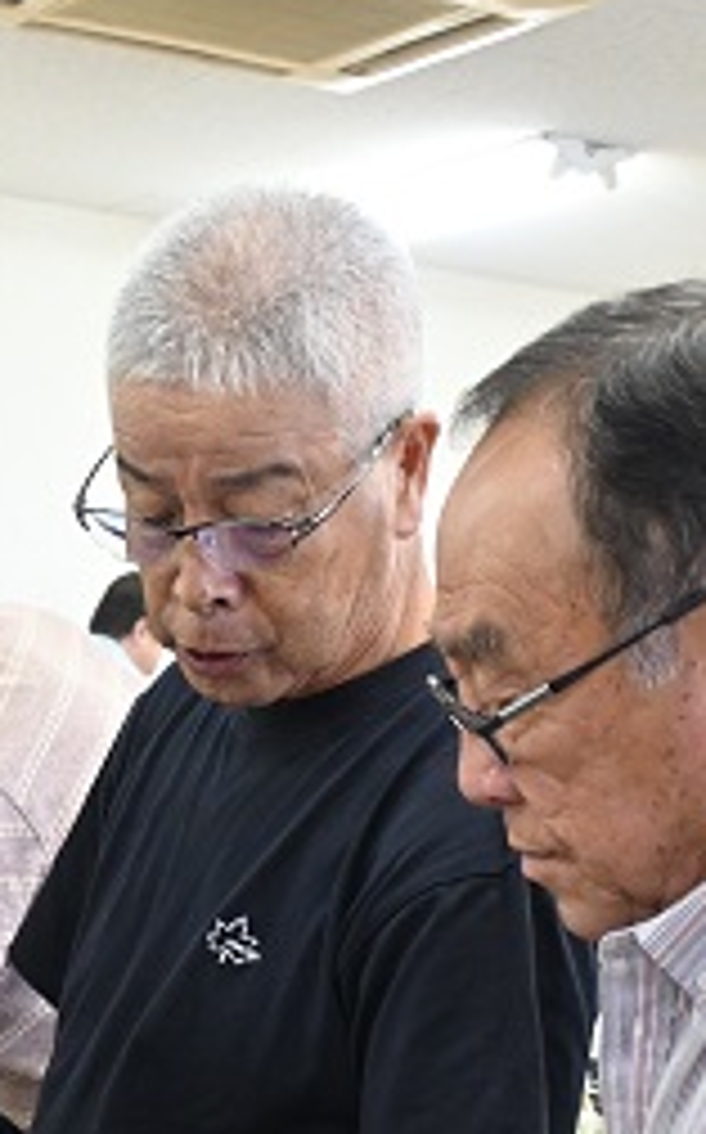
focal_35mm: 81
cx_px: 79
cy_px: 1332
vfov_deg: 23.5
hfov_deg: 15.9
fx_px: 2499
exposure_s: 1/125
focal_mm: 20.5
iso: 1400
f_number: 3.8
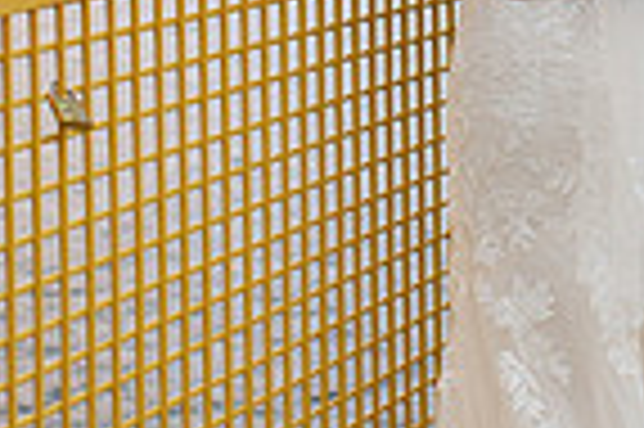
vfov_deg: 9.3
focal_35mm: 142
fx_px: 2537
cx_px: 653
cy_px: -270
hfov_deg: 14.2
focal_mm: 35
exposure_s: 1/400
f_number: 3.5
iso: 450
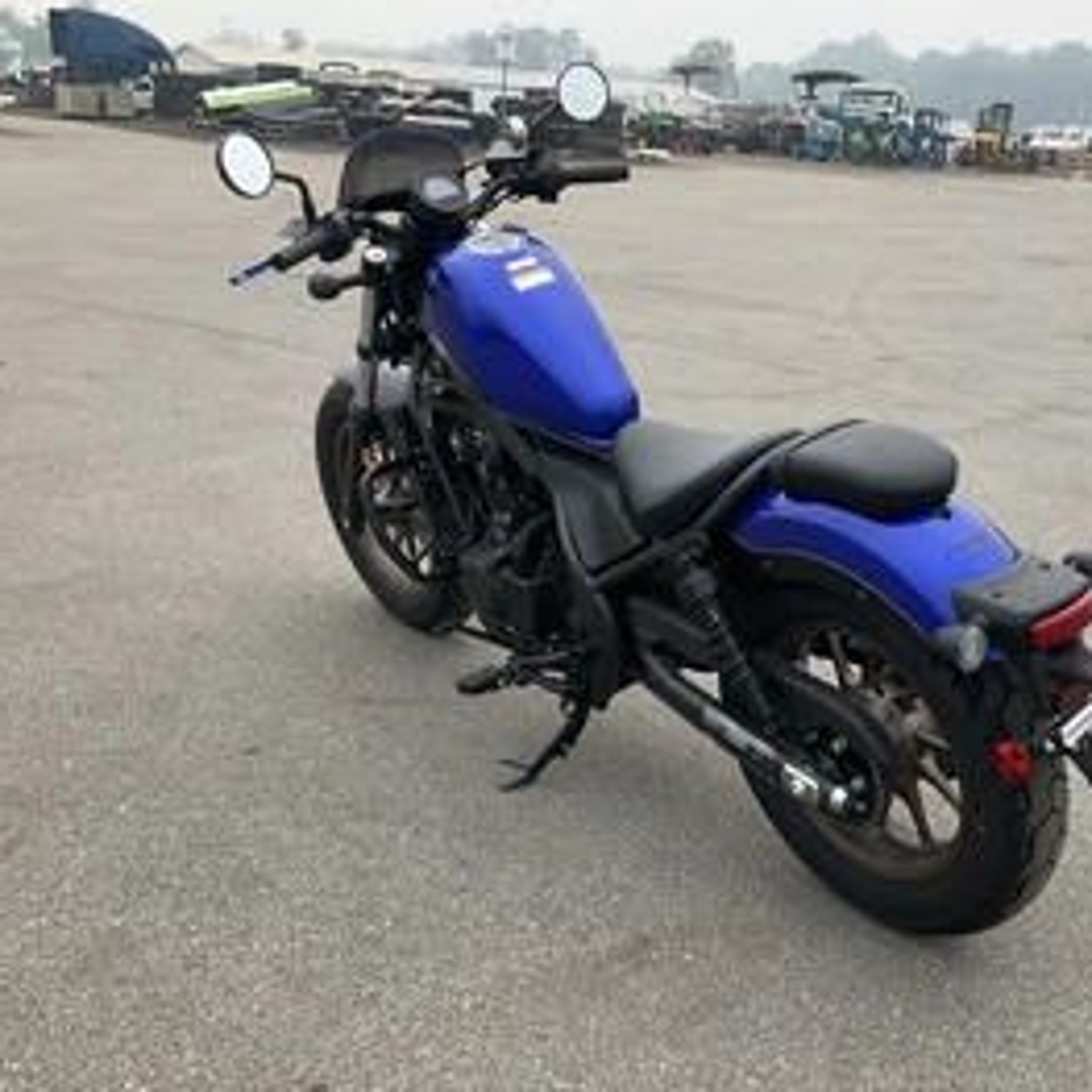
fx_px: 1392
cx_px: 685
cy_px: 552
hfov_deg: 42.5
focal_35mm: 39
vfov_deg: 42.8
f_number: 1.8
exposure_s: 1/1144
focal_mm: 3
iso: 25
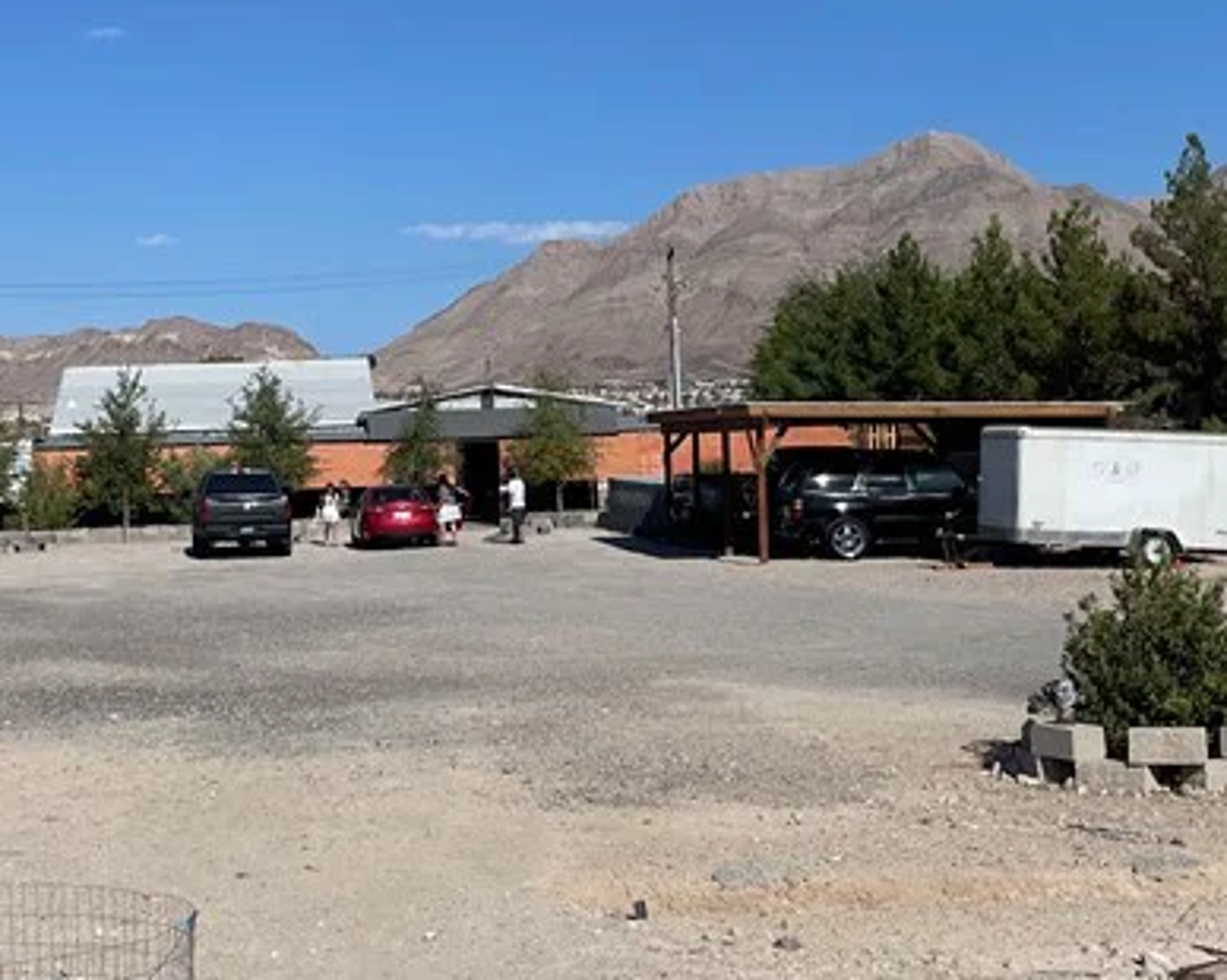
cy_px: 487
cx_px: 446
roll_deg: +2.1
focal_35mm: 67
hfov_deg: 28.2
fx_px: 2432
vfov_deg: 22.8
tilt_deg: -1.6
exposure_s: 1/11905
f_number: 1.6
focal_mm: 4.2
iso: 50
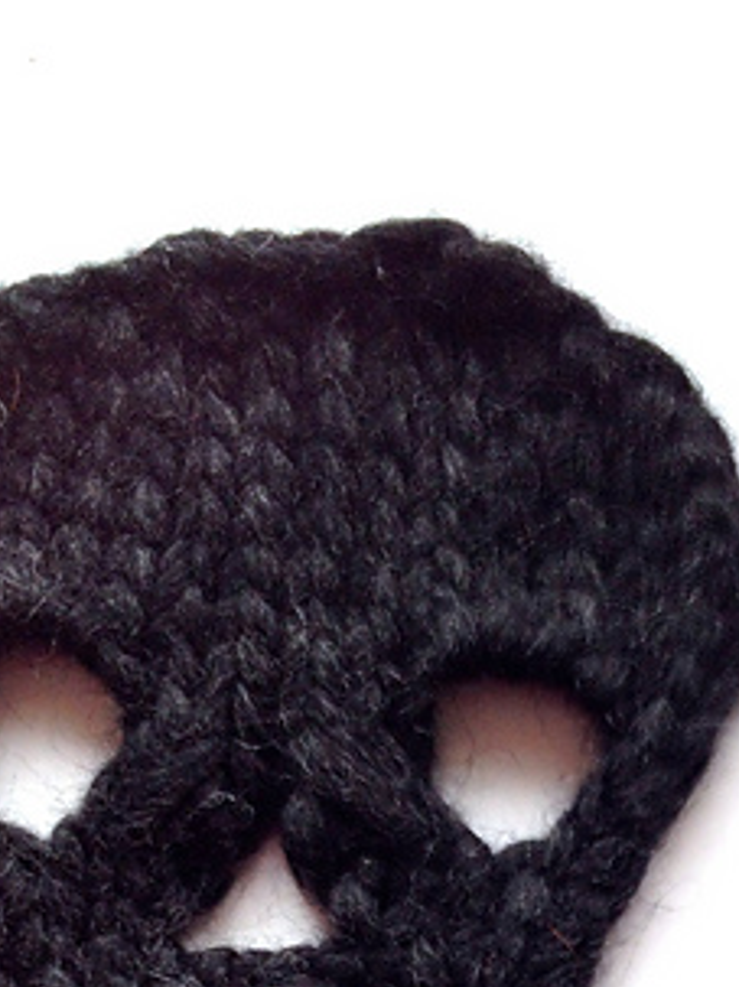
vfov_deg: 24.8
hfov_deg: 19.8
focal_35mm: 74
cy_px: 1036
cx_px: 524
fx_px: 2108
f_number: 2.4
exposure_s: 1/20
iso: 80
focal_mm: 4.28
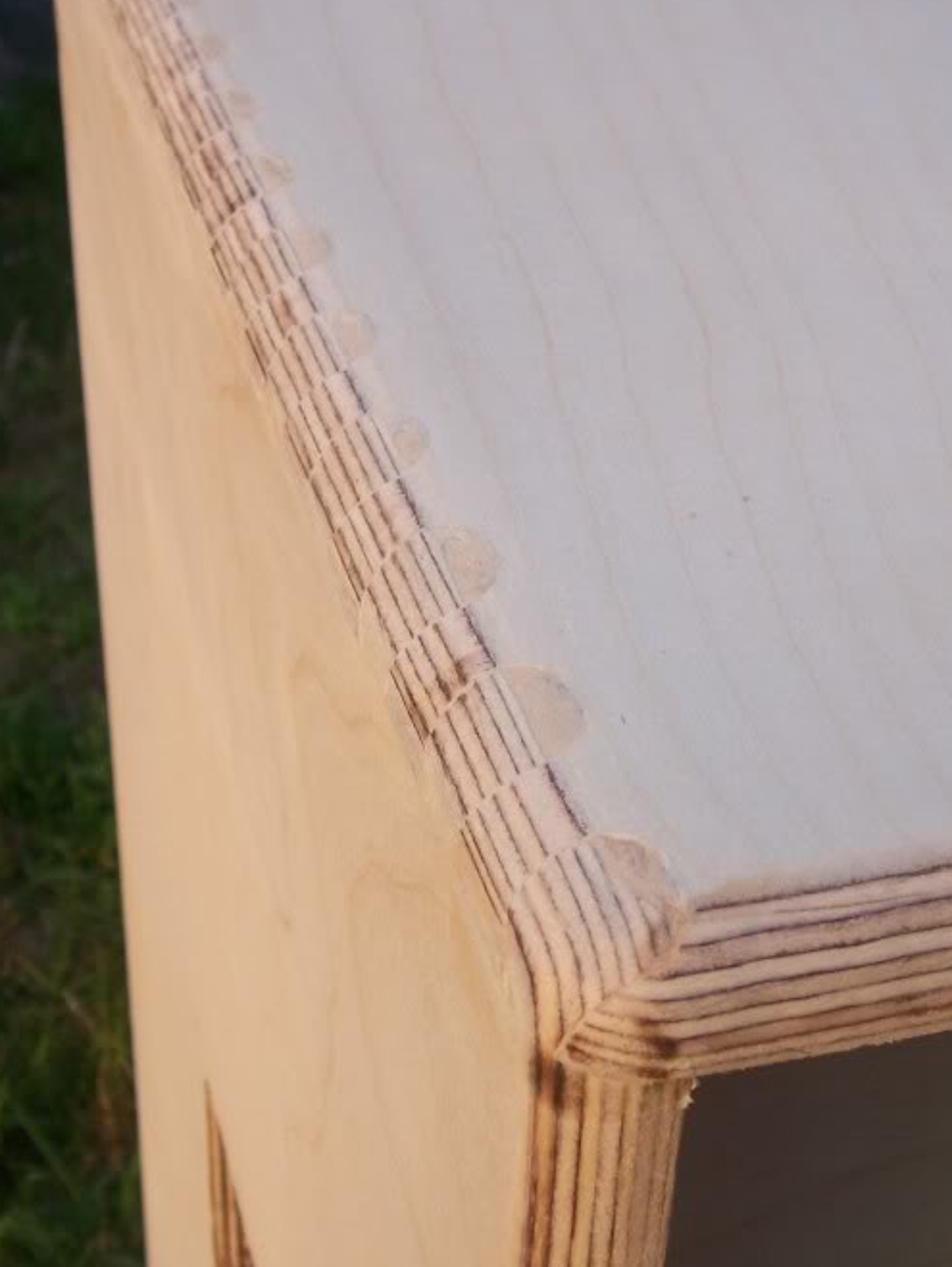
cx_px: 451
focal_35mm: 59
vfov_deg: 32.7
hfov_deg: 24.8
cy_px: 632
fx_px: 2161
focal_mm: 6.3
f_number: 3.9
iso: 64
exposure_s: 1/320
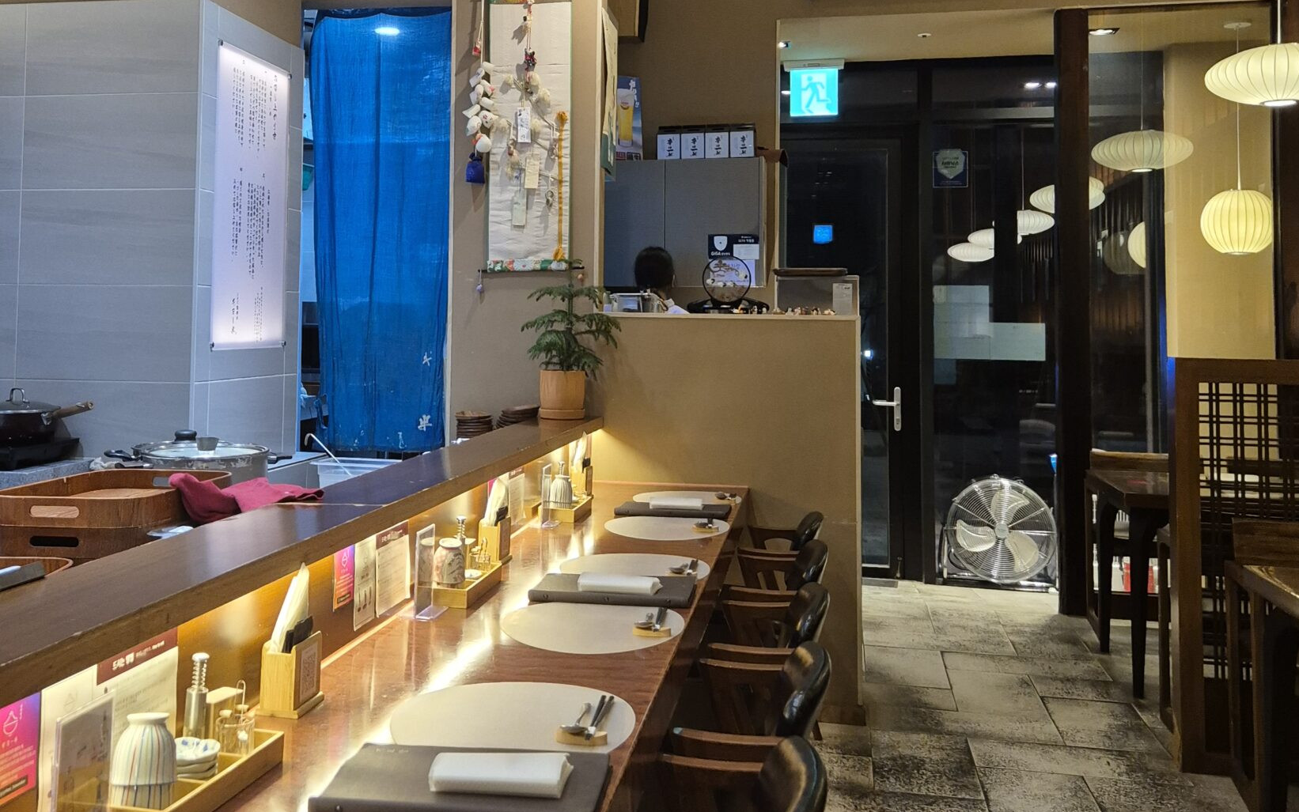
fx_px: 1346
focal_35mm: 38
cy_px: 265
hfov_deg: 51.4
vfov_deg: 33.3
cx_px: 557
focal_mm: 5.4
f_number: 1.8
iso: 320
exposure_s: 1/120
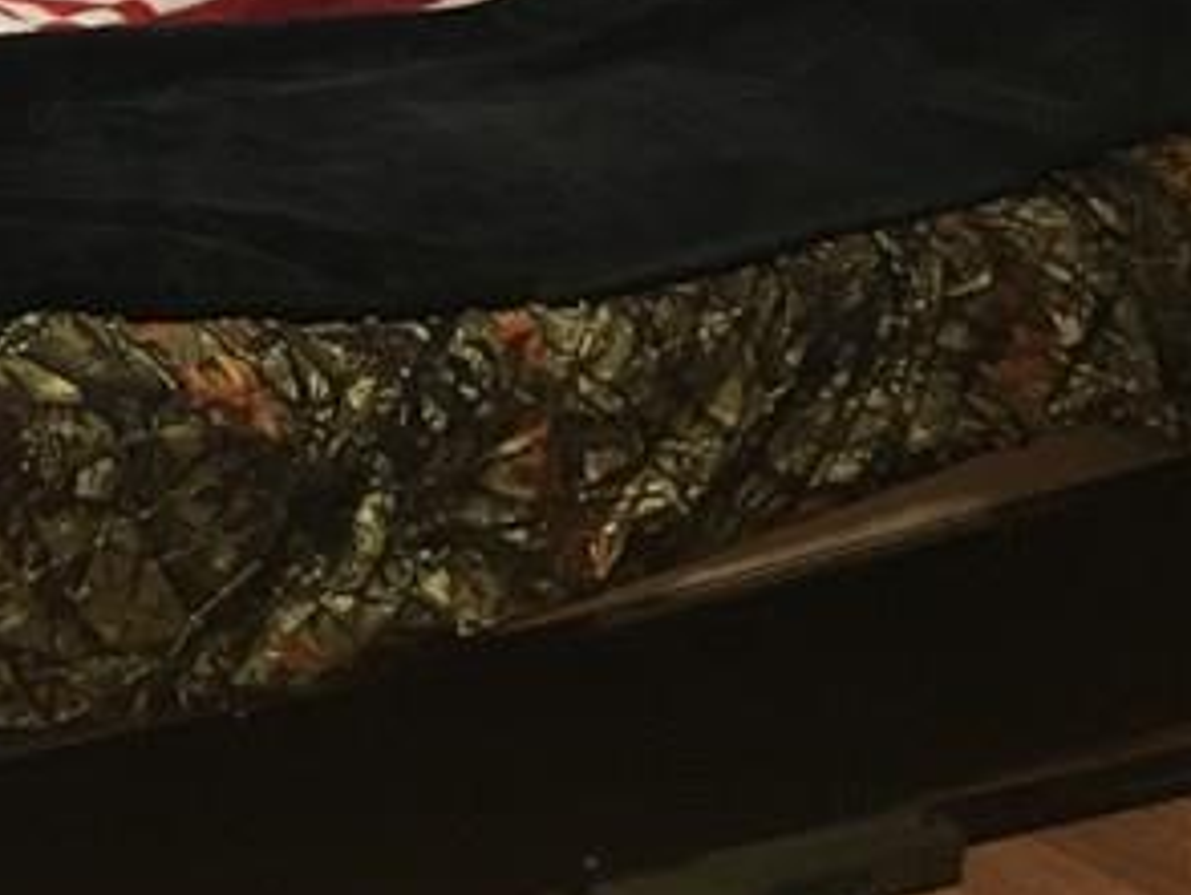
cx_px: -879
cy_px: -417
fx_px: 3478
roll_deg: -2.9
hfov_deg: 16.6
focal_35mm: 101
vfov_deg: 13.8
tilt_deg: -11.0
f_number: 2.2
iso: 125
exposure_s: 1/30
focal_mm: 4.15
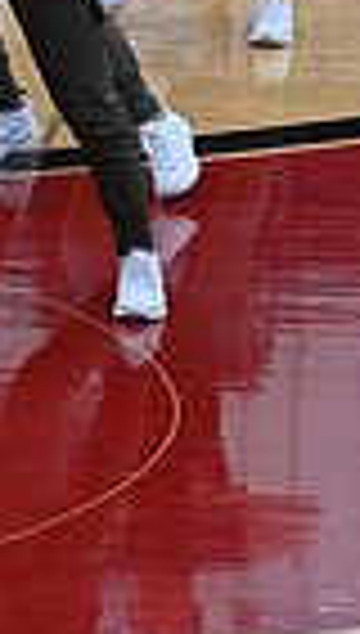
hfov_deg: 2.3
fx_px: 9054
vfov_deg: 4.0
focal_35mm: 537
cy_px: 11
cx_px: -788
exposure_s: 1/400
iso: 4000
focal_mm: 125
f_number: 4
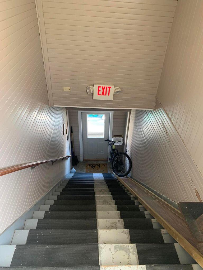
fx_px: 203
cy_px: 135
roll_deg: -2.0
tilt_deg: -35.0
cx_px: 102
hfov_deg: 53.1
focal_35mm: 26
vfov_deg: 67.3
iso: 250
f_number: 1.8
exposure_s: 1/60
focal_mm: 4.25
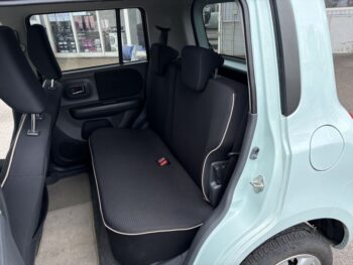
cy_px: 132
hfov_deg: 67.3
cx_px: 176
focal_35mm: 26
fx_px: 265
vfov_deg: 53.1
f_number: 1.6
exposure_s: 1/1032
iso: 50
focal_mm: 5.96
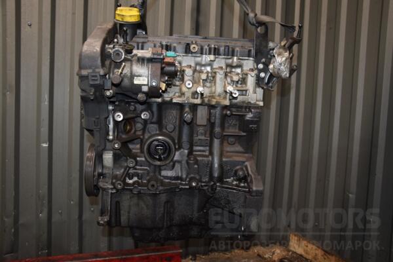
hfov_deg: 59.5
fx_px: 344
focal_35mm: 32
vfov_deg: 41.7
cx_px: 196
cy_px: 131
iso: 800
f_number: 5
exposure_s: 1/60
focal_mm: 21
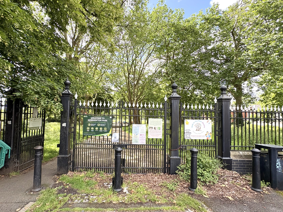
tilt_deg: +3.2
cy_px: 112
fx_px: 139
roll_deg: -1.8
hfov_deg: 90.9
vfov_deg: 74.7
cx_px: 131
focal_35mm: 17
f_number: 2.2
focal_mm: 2.22
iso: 64
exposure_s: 1/440
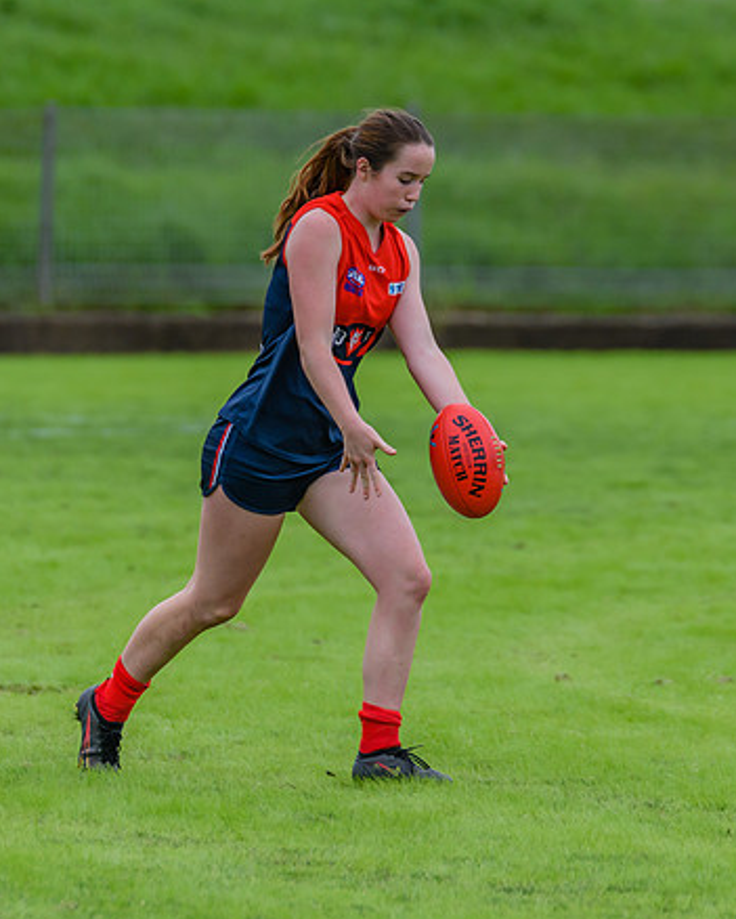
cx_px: 357
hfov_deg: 1.9
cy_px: 466
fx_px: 22522
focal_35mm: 828
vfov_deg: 2.3
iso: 800
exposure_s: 1/2000
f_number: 5.6
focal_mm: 420
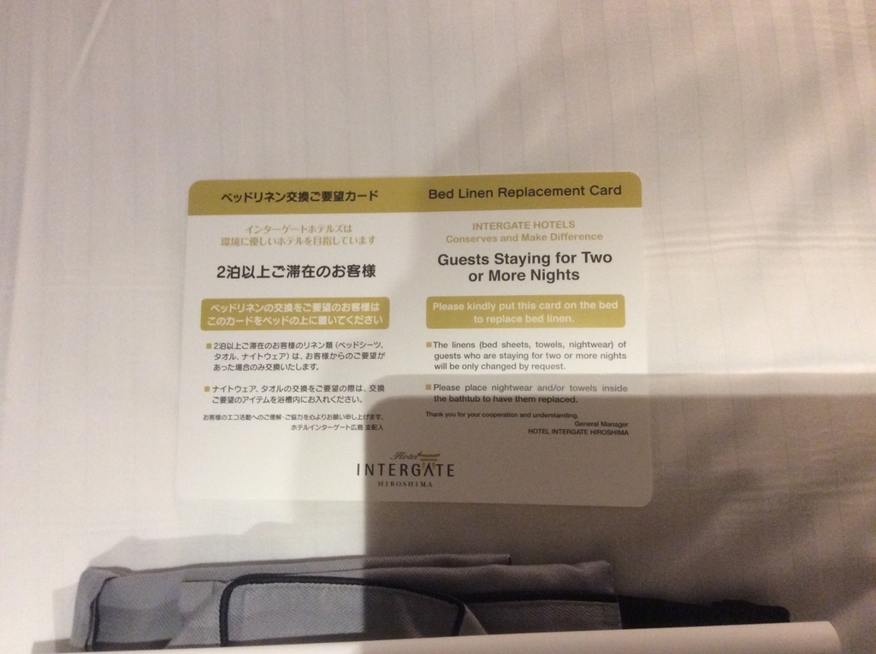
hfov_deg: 56.9
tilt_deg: -74.4
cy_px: 327
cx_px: 438
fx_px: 809
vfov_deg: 44.1
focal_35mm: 32
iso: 200
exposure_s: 1/24
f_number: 2.4
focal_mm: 3.3
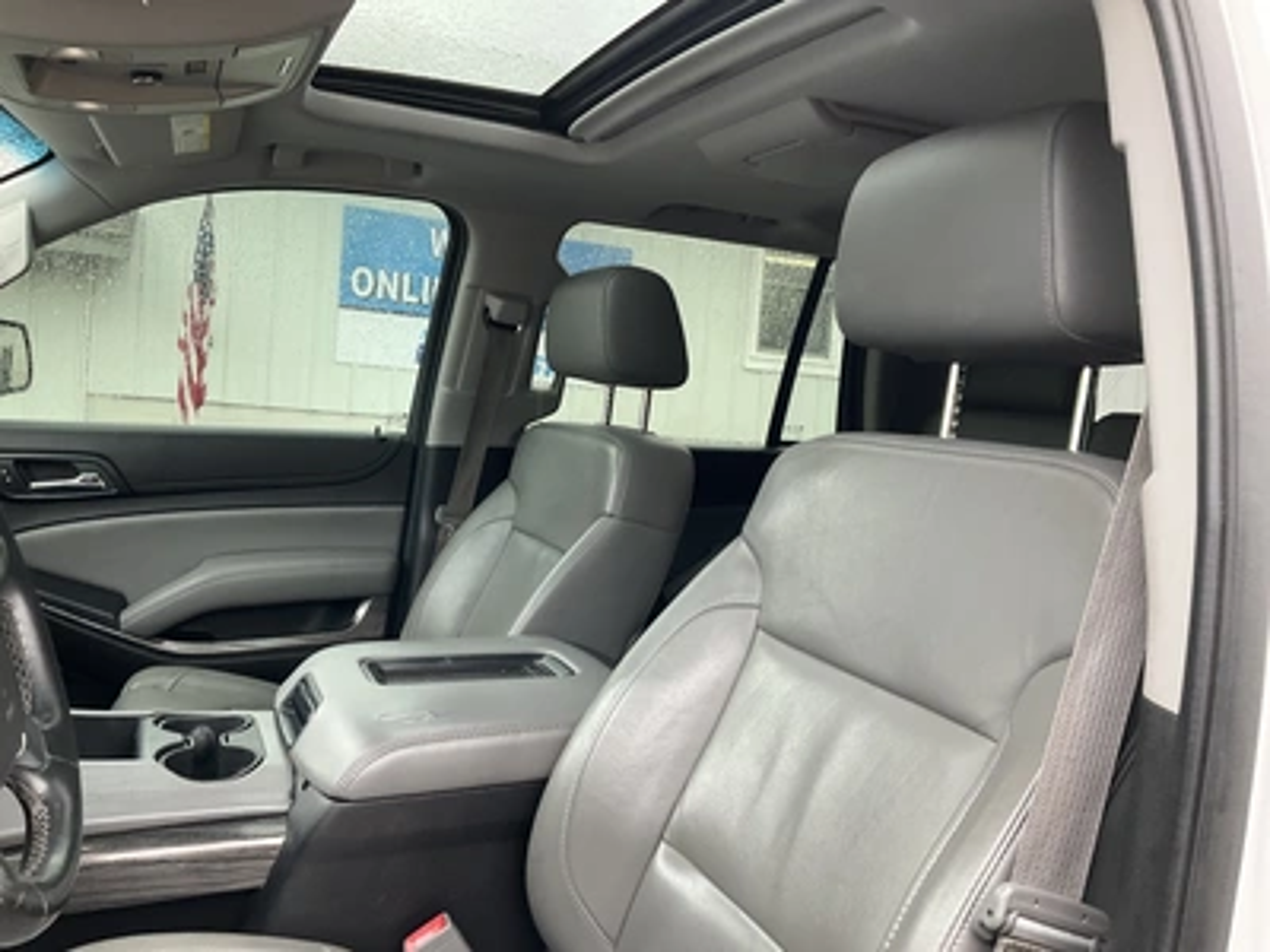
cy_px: 476
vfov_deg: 48.2
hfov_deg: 61.7
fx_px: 1064
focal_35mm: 29
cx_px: 635
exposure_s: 1/122
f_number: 1.8
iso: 64
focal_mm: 3
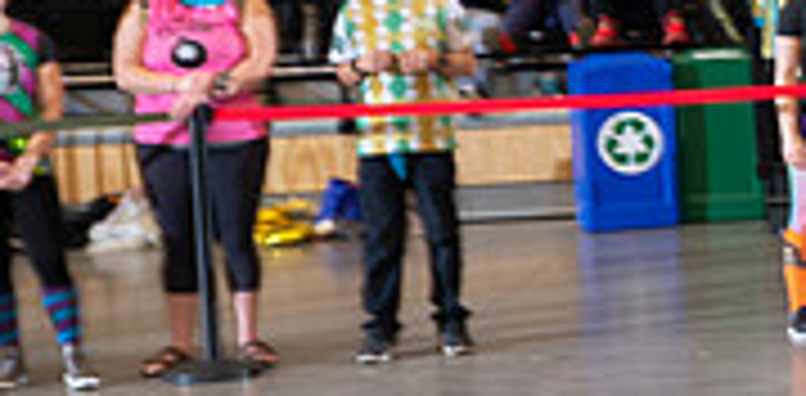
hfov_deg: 12.9
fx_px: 3342
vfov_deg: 6.8
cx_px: 1297
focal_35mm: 161
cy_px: 205
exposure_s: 1/160
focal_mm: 46
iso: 640
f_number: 5.6
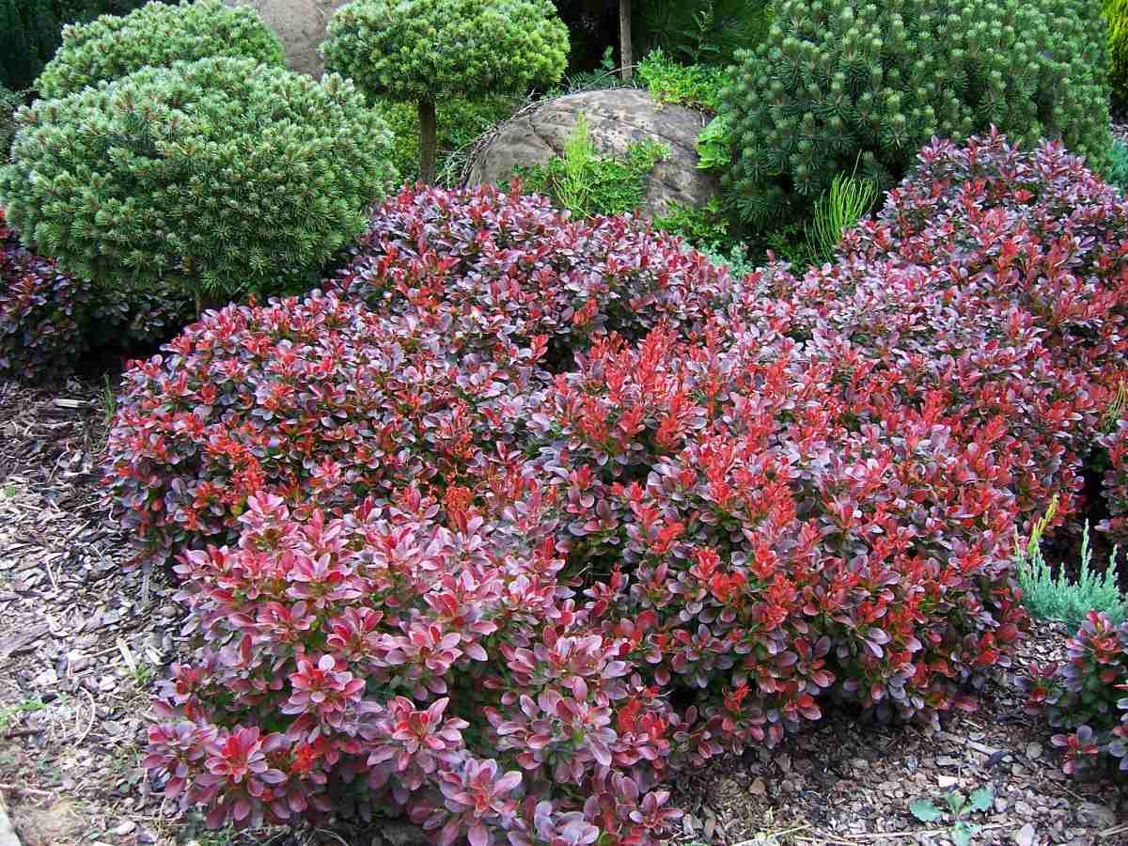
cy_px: 423
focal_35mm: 36
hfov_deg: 51.4
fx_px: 1173
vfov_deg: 39.7
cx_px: 564
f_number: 3.03
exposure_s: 1/64
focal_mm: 6
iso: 80
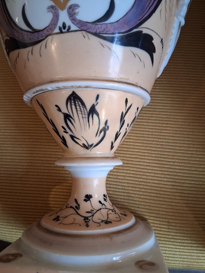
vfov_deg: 67.3
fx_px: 205
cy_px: 136
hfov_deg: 53.1
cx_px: 102
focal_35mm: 26
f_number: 1.8
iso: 320
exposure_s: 1/50
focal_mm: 3.98
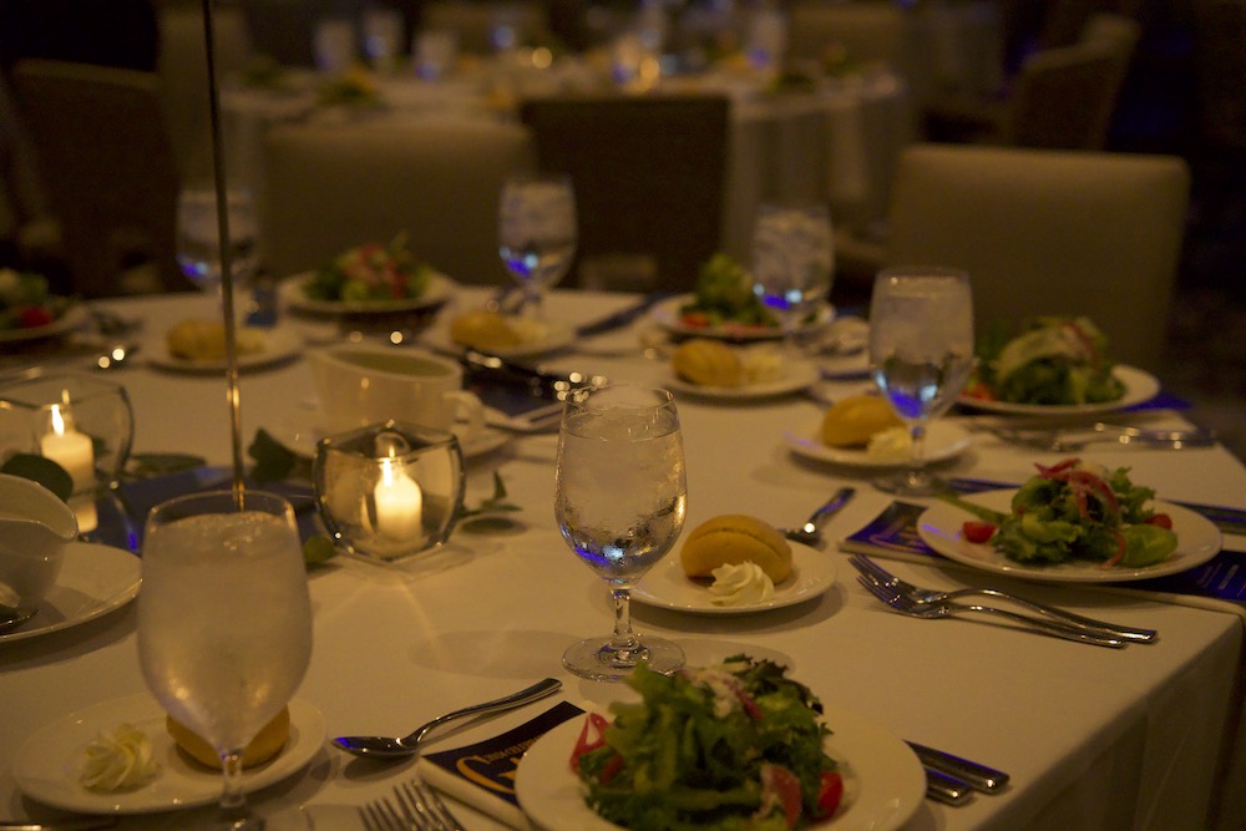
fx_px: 2008
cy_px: 416
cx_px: 623
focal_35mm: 58
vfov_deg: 23.4
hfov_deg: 34.5
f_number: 3.5
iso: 12800
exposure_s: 1/1000
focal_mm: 58
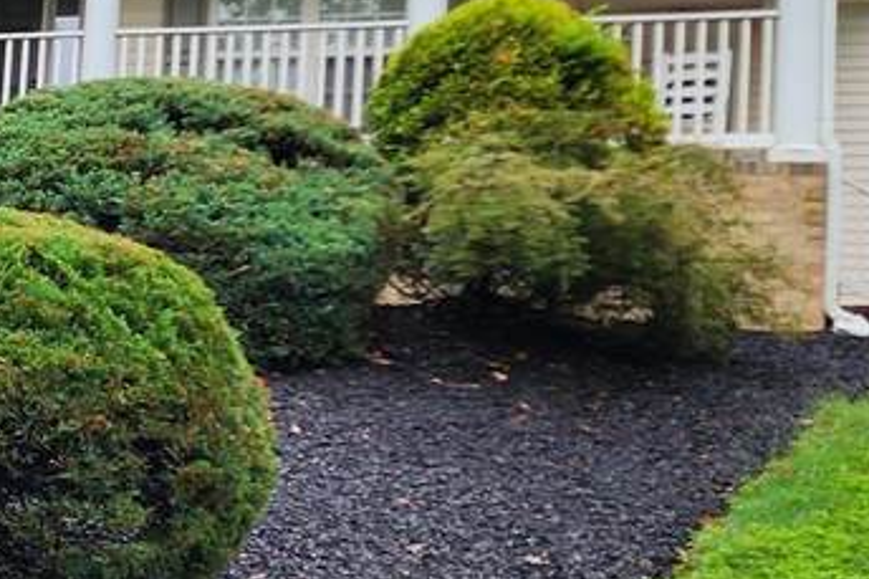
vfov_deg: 15.3
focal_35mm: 89
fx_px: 2147
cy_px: 265
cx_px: -339
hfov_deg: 20.4
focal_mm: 6.4
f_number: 1.8
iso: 16
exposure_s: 1/180
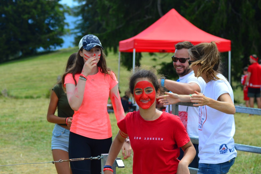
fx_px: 851
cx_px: 132
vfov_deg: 11.6
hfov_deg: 17.4
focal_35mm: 118
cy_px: 86
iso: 200
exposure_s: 1/640
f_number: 5.6
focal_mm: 75
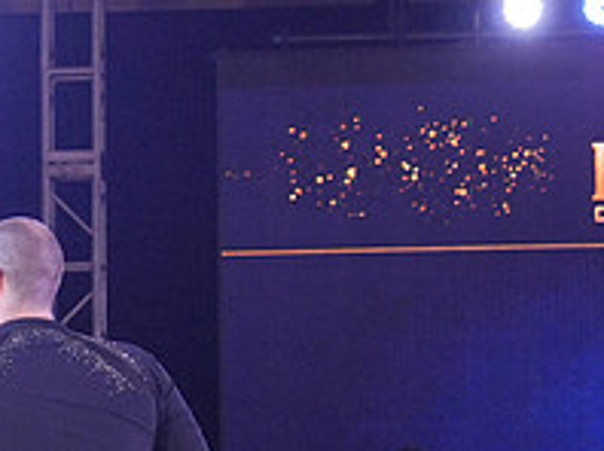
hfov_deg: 7.7
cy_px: 541
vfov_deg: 5.8
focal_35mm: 254
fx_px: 4427
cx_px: -265
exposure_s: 1/500
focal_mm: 60
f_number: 4
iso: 2500
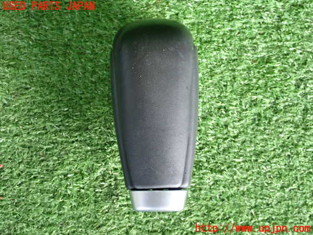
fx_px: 561
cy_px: 118
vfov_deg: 23.7
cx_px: 156
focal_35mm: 62
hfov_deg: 31.2
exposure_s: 1/60
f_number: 3.6
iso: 800
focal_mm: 11.09
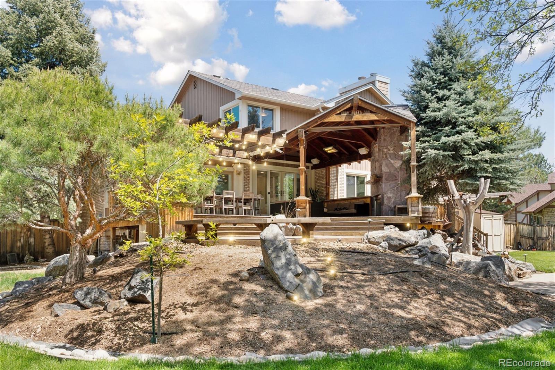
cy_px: 185
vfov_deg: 43.6
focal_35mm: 30
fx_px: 462
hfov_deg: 61.9
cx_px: 278
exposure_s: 1/320
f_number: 8
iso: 400
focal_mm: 30
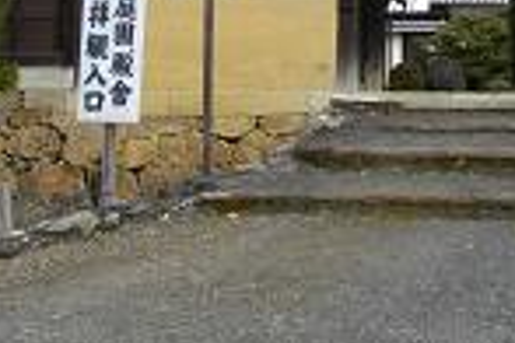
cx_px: 482
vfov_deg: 15.2
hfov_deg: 22.5
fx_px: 1259
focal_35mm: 88
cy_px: -18
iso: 100
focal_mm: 5.7
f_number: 5.5
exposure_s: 1/200
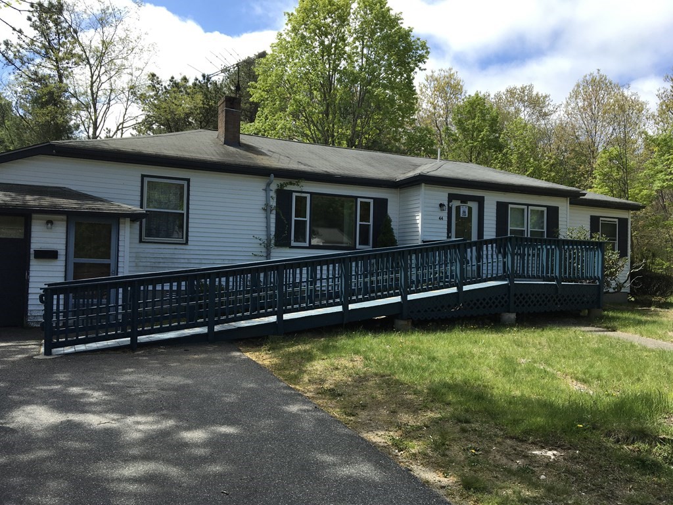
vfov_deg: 48.2
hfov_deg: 61.7
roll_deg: -2.6
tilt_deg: +2.3
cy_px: 252
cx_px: 336
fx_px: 564
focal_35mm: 29
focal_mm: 4.15
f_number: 2.2
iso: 25
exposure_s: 1/1131
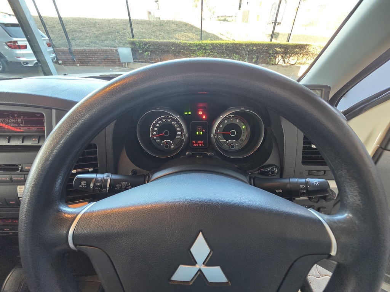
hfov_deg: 106.2
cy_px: 146
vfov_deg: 89.9
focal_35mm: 13
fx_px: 146
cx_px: 195
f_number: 2.2
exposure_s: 1/50
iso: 800
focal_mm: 2.2
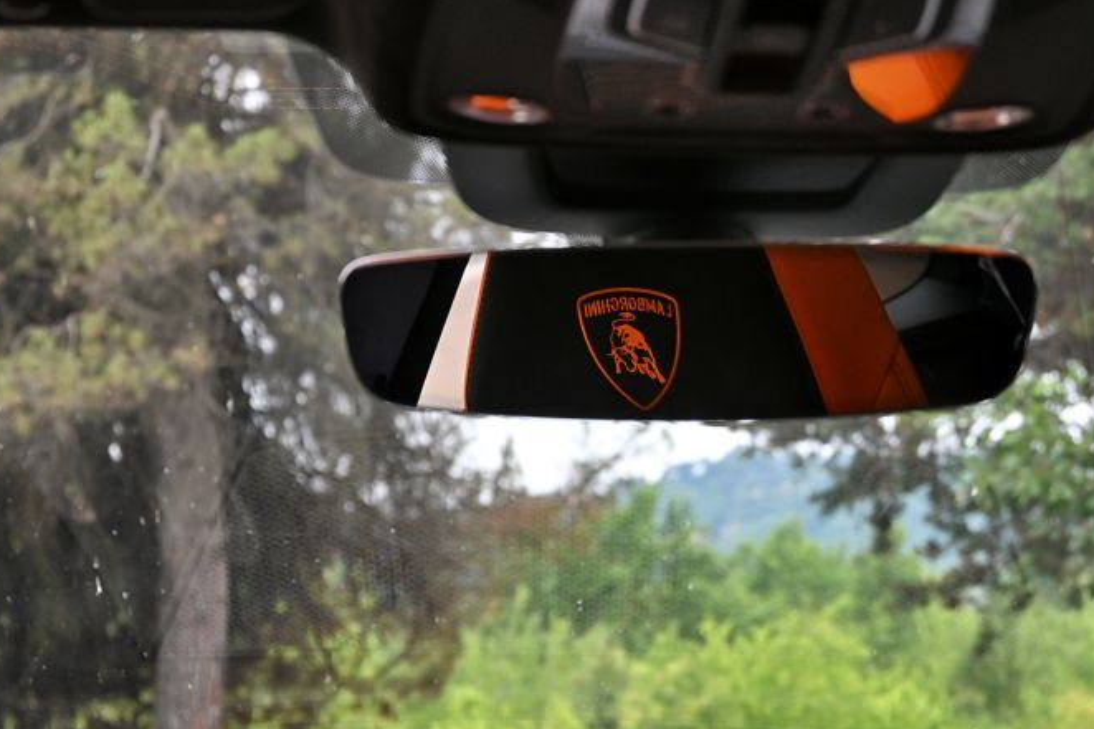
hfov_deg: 20.0
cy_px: 331
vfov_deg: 13.4
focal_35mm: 102
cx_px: 588
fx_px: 3099
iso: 450
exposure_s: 1/125
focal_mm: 50
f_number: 6.3
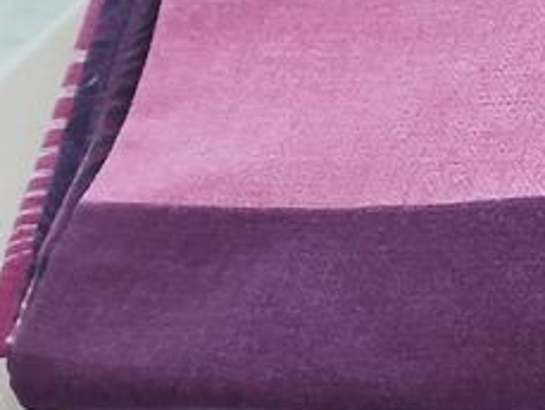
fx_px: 1859
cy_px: -36
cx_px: 1130
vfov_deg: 12.4
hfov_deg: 13.8
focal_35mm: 118
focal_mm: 3.98
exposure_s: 1/25
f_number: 1.8
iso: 400
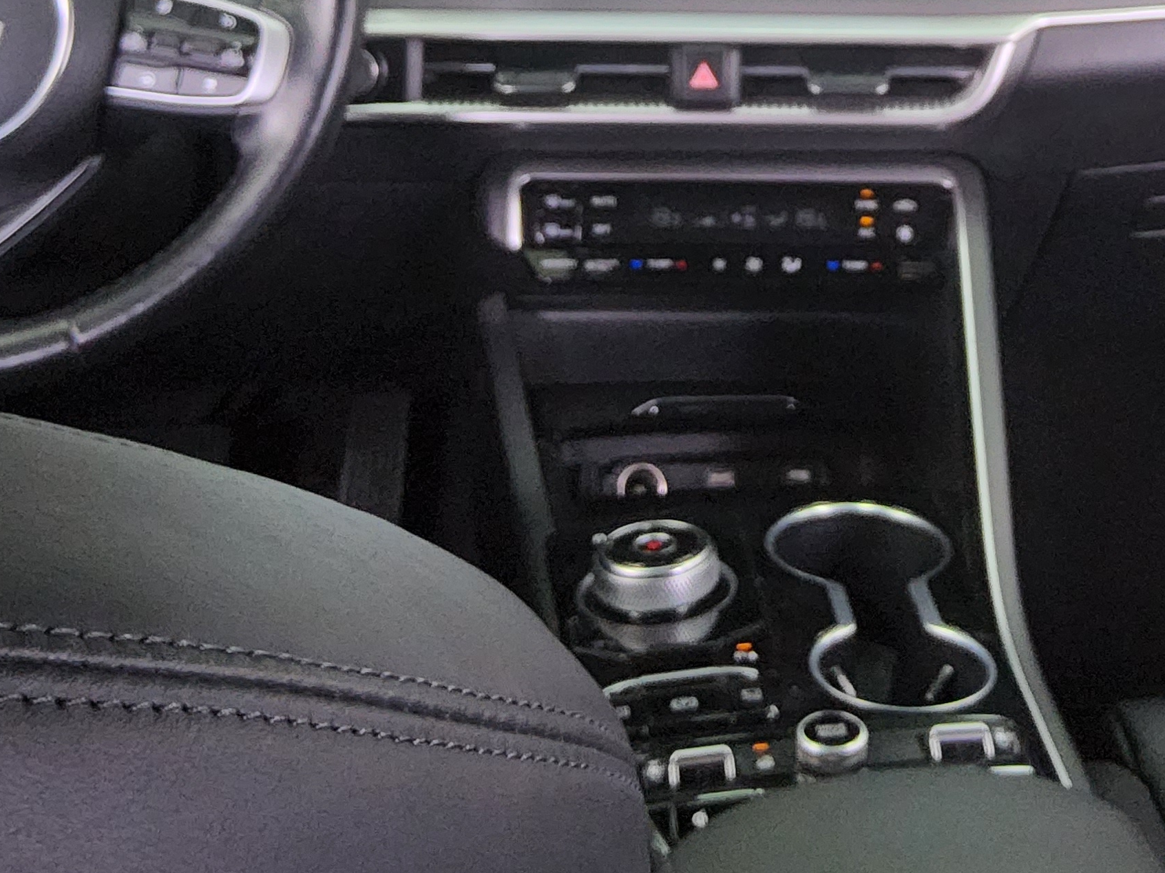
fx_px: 2053
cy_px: -41
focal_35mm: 61
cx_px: 852
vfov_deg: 22.9
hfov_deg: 31.2
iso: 320
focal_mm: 3.08
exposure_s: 1/120
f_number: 2
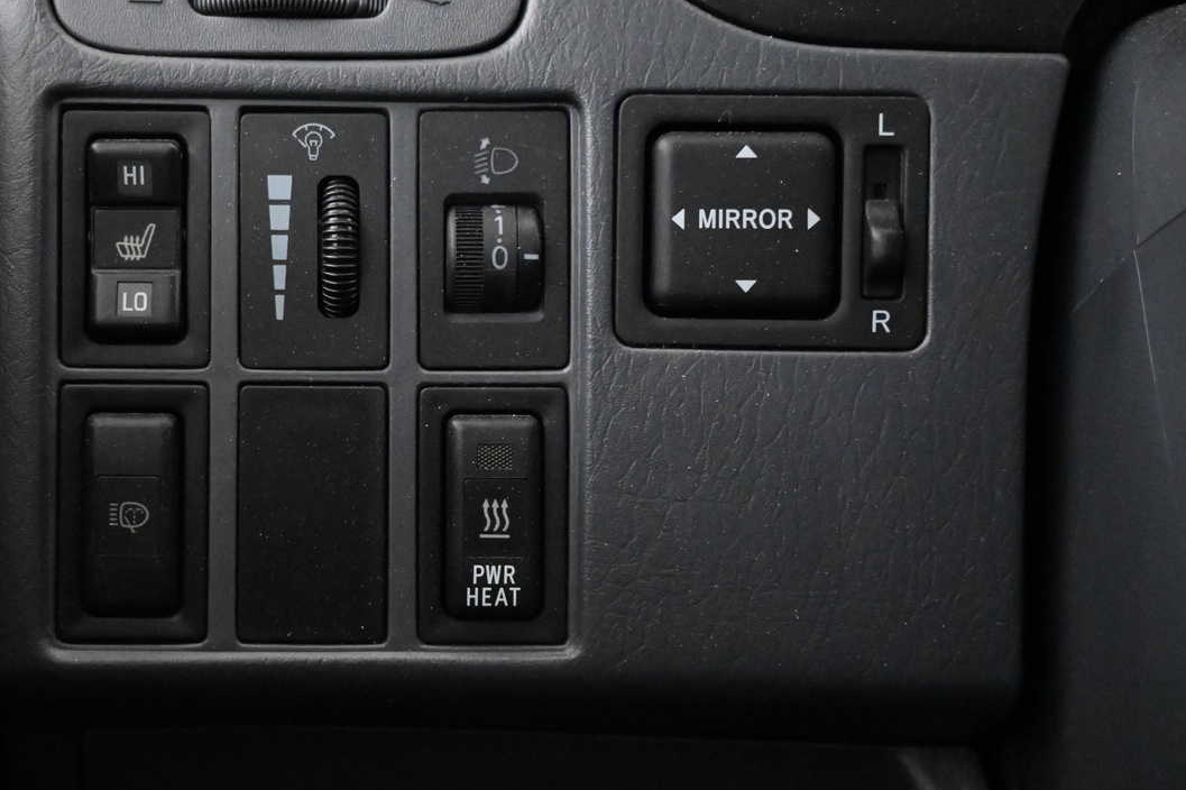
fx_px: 1553
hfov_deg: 41.0
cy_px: 352
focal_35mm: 47
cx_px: 352
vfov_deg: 28.5
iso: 9000
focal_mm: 20.5
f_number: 3.8
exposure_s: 1/30
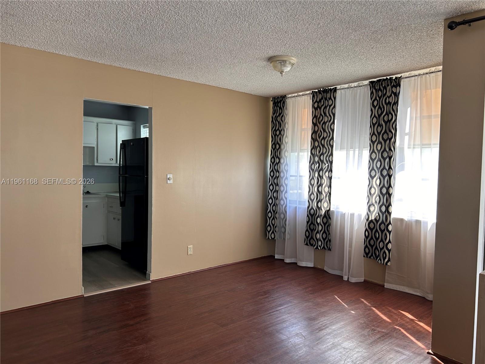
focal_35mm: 26
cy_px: 182
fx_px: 364
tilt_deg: -2.1
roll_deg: -0.9
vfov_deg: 53.1
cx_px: 242
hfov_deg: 67.3
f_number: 1.5
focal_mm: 5.7
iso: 64
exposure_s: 1/121
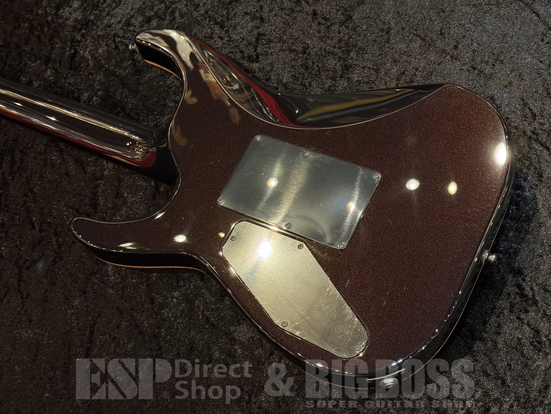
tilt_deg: -59.5
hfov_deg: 39.7
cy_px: 207
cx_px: 276
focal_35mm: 48
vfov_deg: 30.3
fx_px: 764
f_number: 1.78
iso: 200
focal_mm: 6.76
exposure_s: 1/60
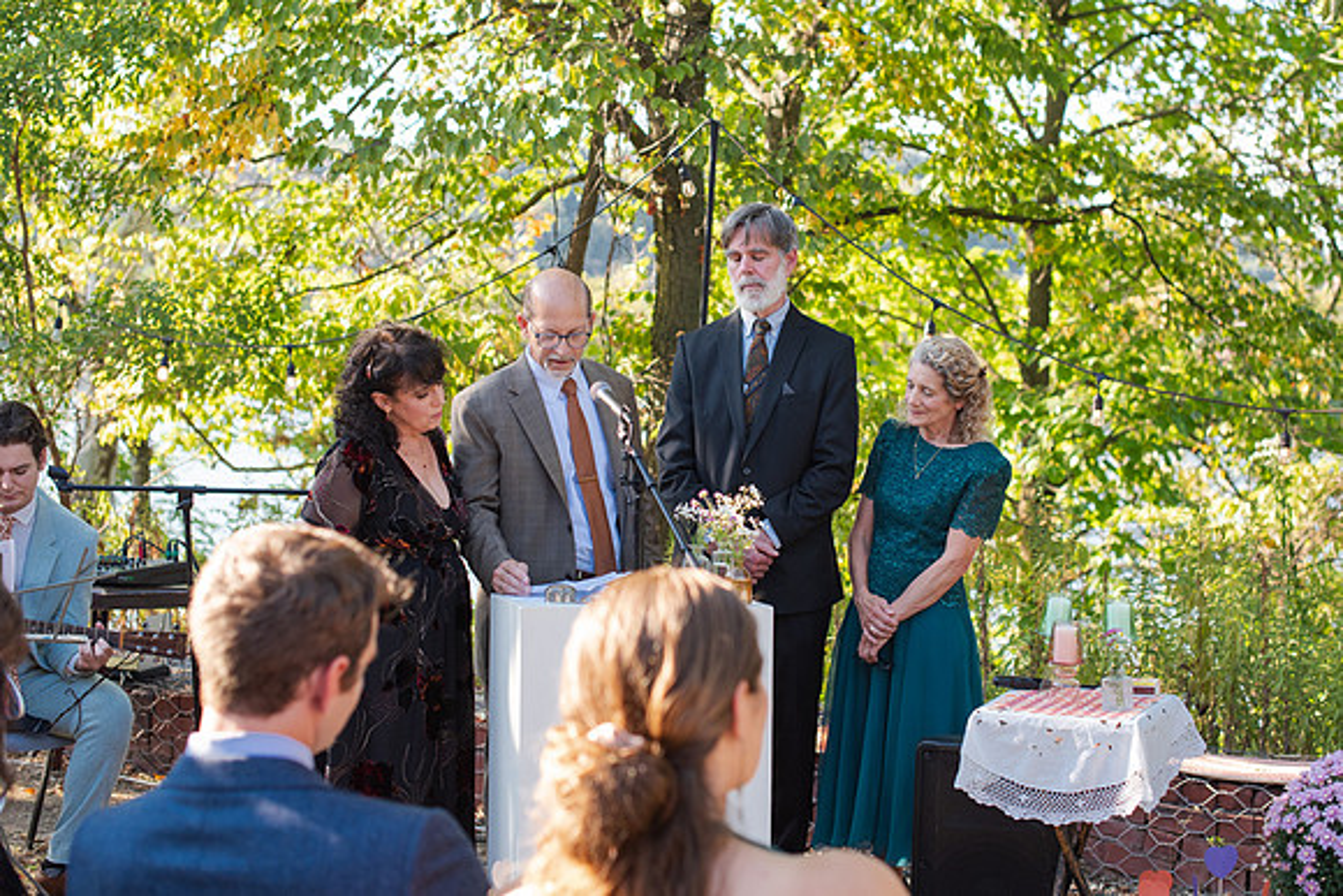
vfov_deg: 23.0
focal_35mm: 59
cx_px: 702
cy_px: 373
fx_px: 2196
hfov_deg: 34.0
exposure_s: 1/1000
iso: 560
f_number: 3.5
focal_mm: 50
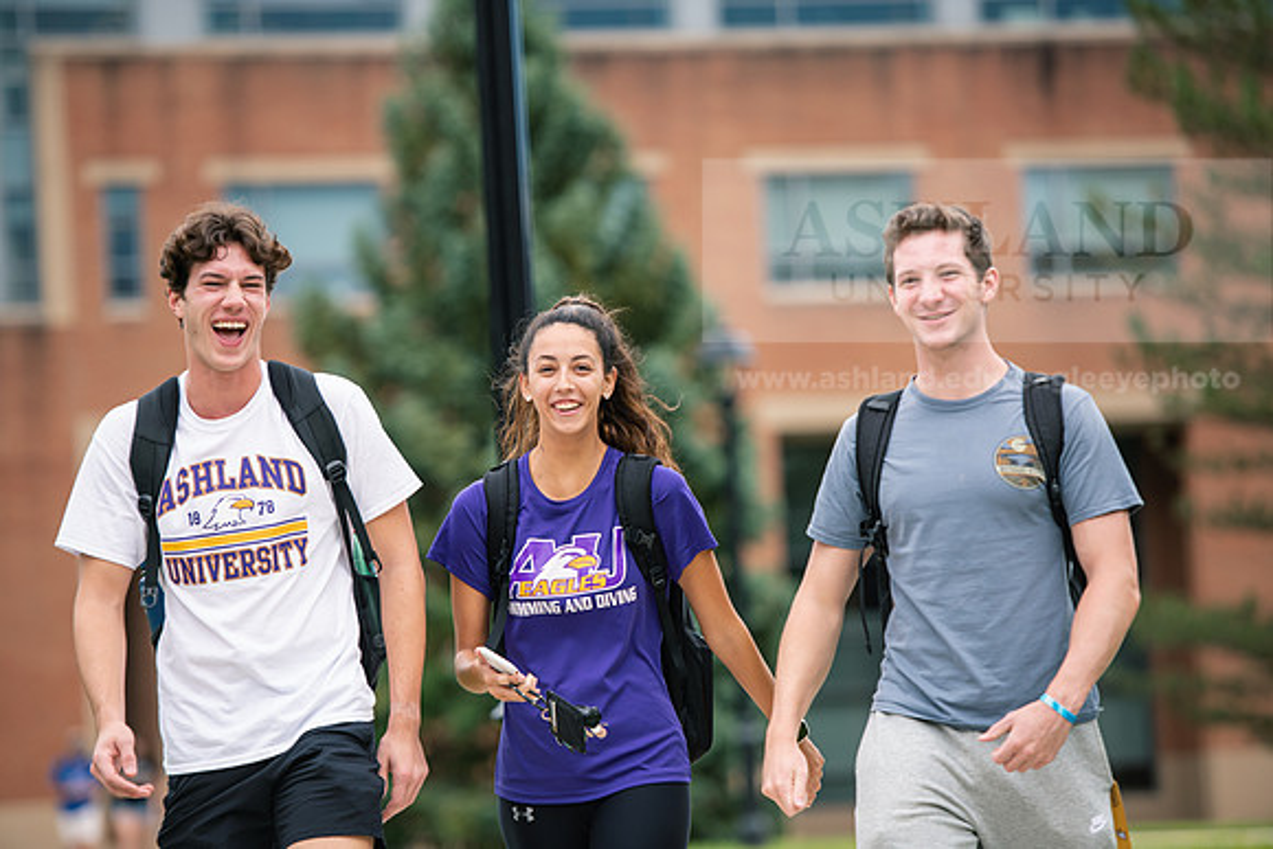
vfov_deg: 8.1
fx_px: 6013
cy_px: 424
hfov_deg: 12.1
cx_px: 636
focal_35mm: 170
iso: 250
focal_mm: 170
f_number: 3.2
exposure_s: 1/800
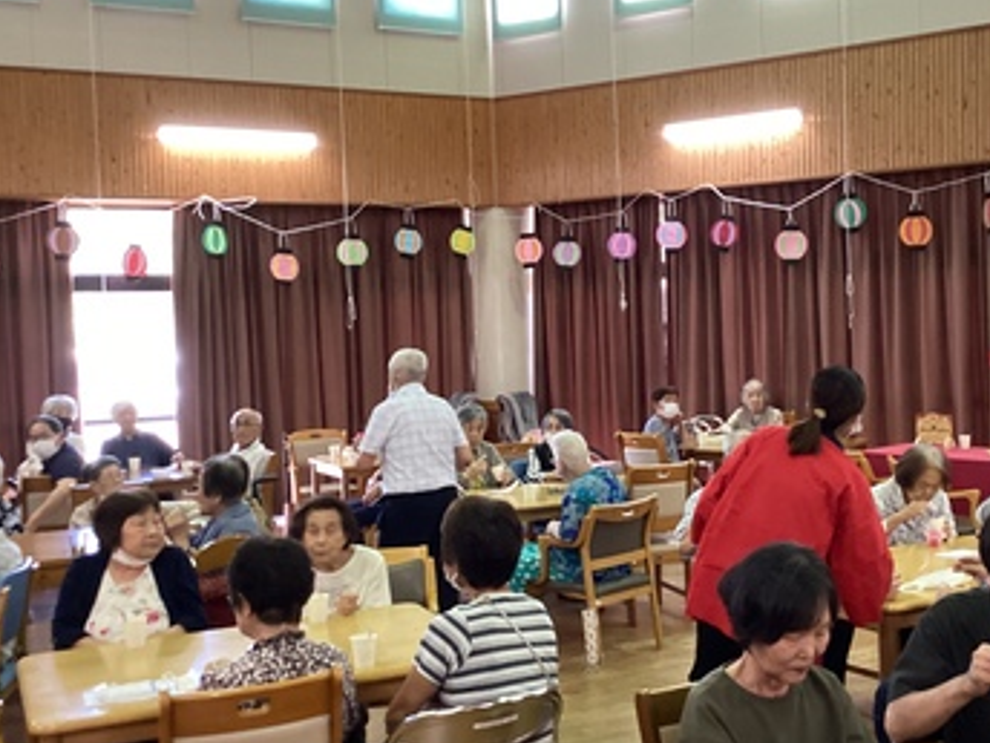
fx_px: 1287
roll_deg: +1.4
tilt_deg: -0.2
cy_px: 367
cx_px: 648
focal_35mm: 45
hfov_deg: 41.6
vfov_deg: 32.2
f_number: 2.4
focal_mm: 3.3
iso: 320
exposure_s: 1/60
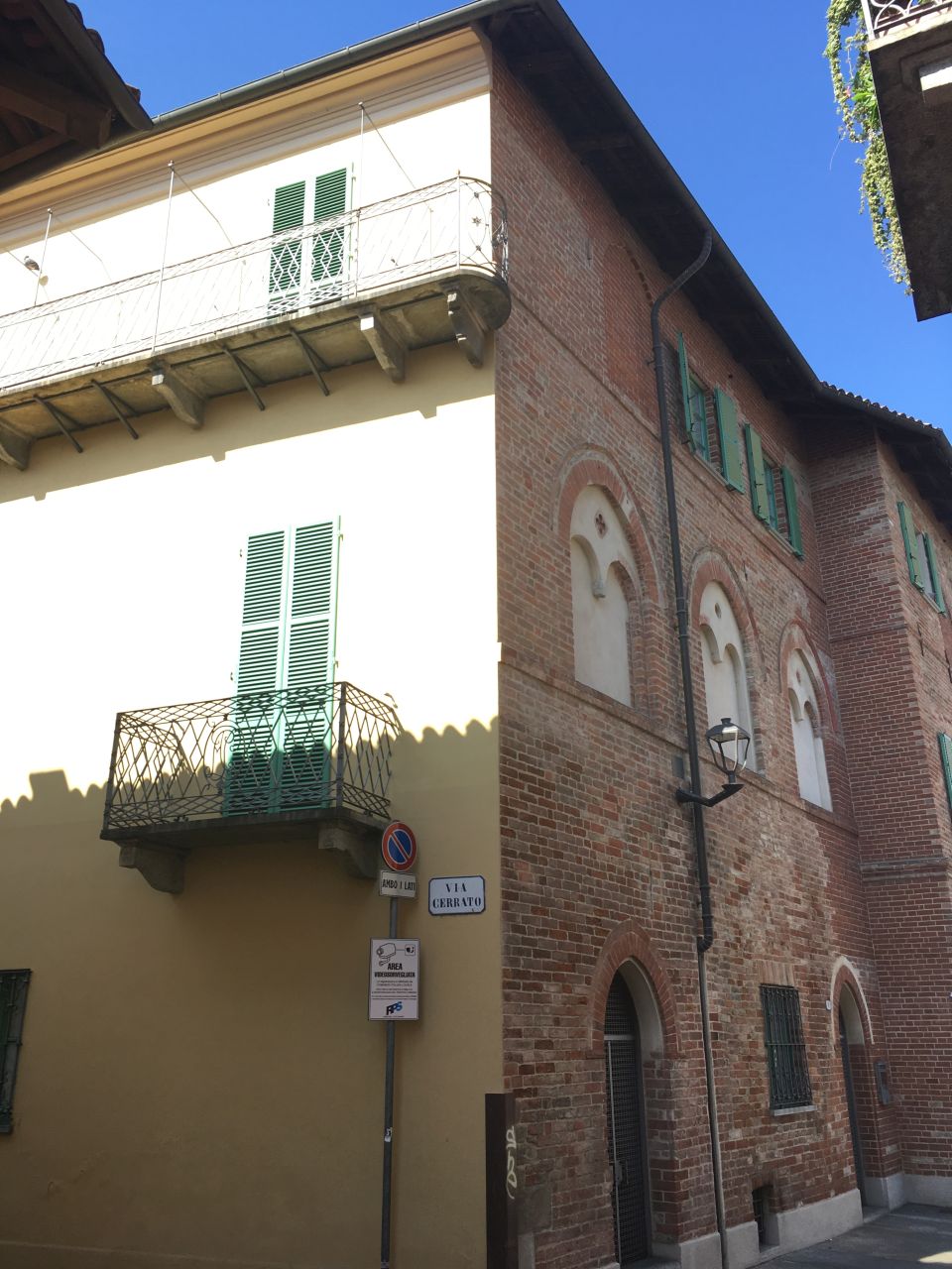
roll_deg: +1.0
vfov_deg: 61.7
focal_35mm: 29
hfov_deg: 48.2
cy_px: 634
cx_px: 476
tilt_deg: +20.7
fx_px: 1063
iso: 25
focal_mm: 4.15
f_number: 2.2
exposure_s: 1/416
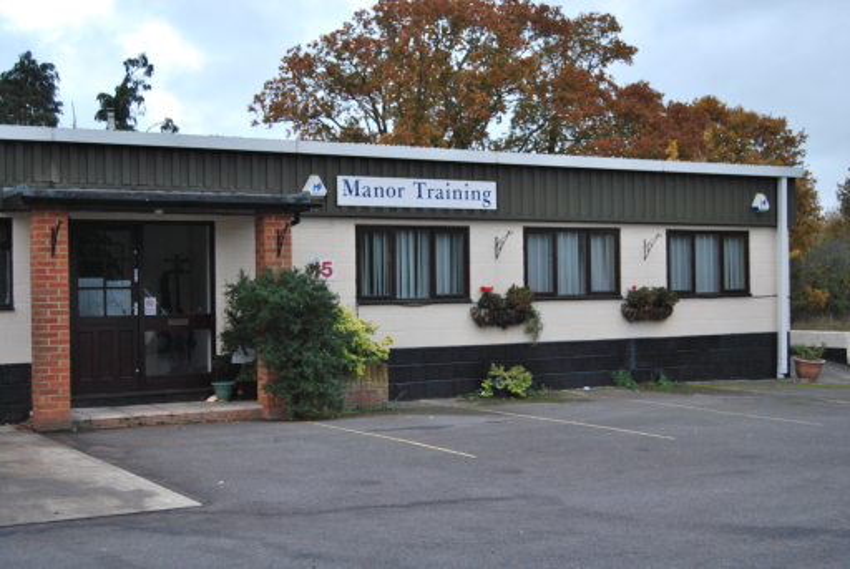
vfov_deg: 26.6
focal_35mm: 51
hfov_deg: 38.8
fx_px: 1206
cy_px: 284
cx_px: 425
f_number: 4.5
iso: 200
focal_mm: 34
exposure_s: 1/40
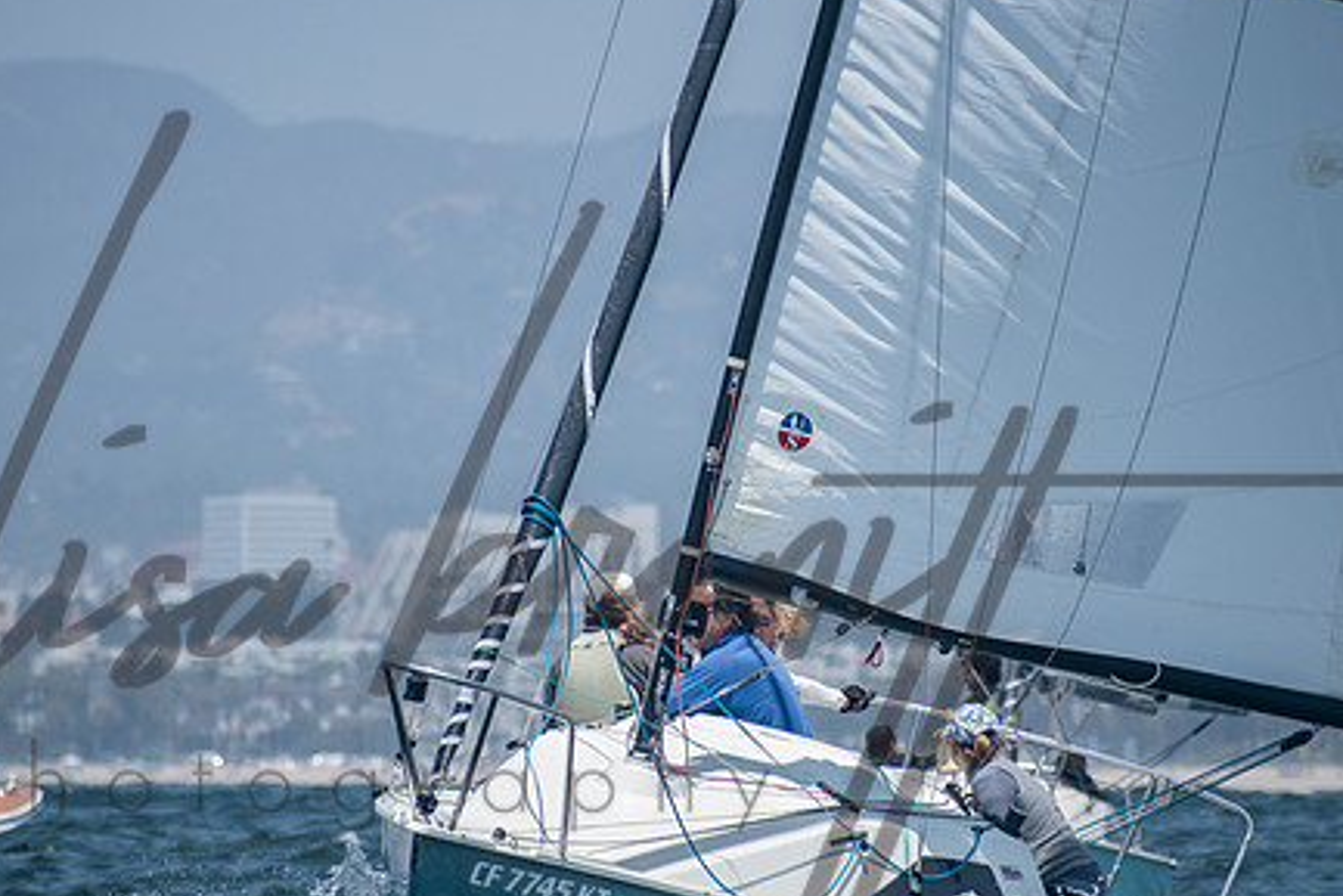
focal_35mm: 603
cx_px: 633
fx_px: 22501
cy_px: 553
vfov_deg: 2.3
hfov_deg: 3.4
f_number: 8
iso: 400
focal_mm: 300
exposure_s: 1/1600
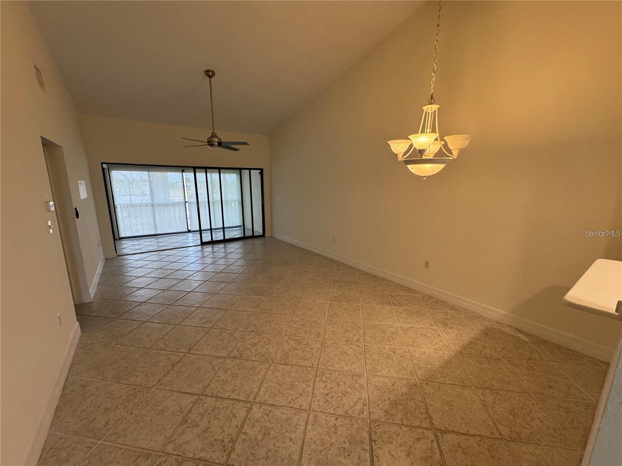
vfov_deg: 85.7
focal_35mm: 14
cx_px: 311
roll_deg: -0.7
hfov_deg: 102.1
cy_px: 233
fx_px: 252
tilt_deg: -9.0
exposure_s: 1/120
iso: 320
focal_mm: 2.22
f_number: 2.2
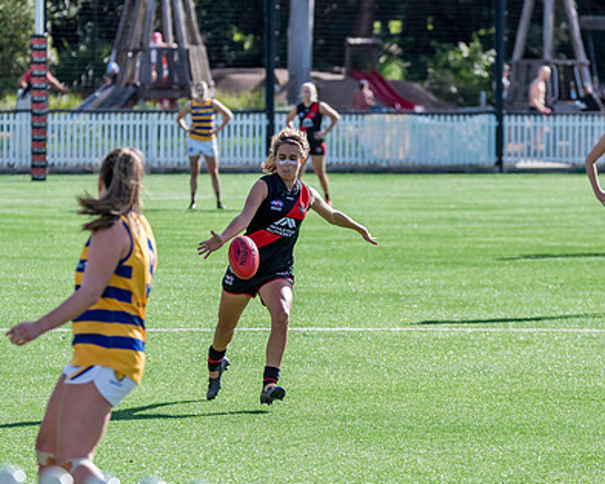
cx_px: 305
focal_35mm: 345
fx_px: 6174
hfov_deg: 5.6
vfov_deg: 4.5
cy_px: 204
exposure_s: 1/1600
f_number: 7.1
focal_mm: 240
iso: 800
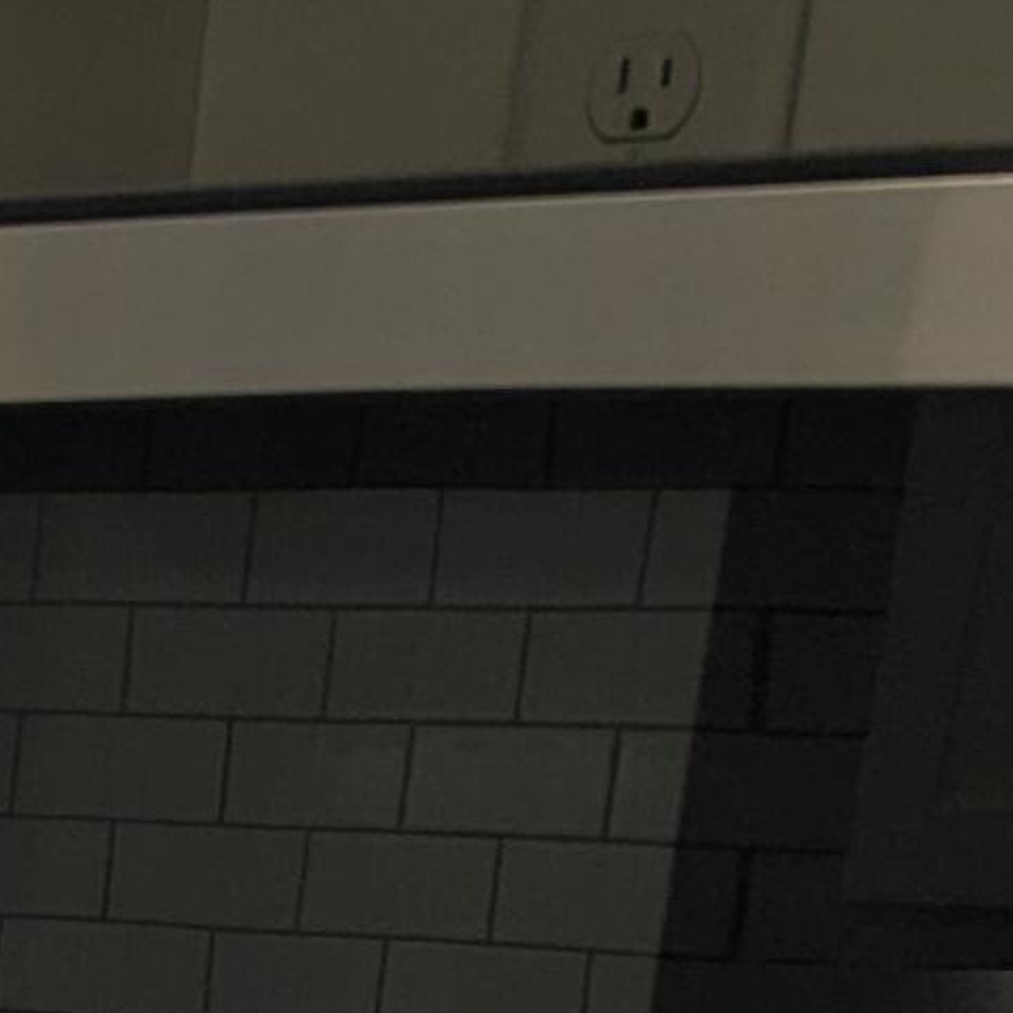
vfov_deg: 11.4
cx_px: -1172
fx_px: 4403
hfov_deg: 11.5
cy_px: 2244
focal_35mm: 133
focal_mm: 6.81
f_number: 1.85
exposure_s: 1/120
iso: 48
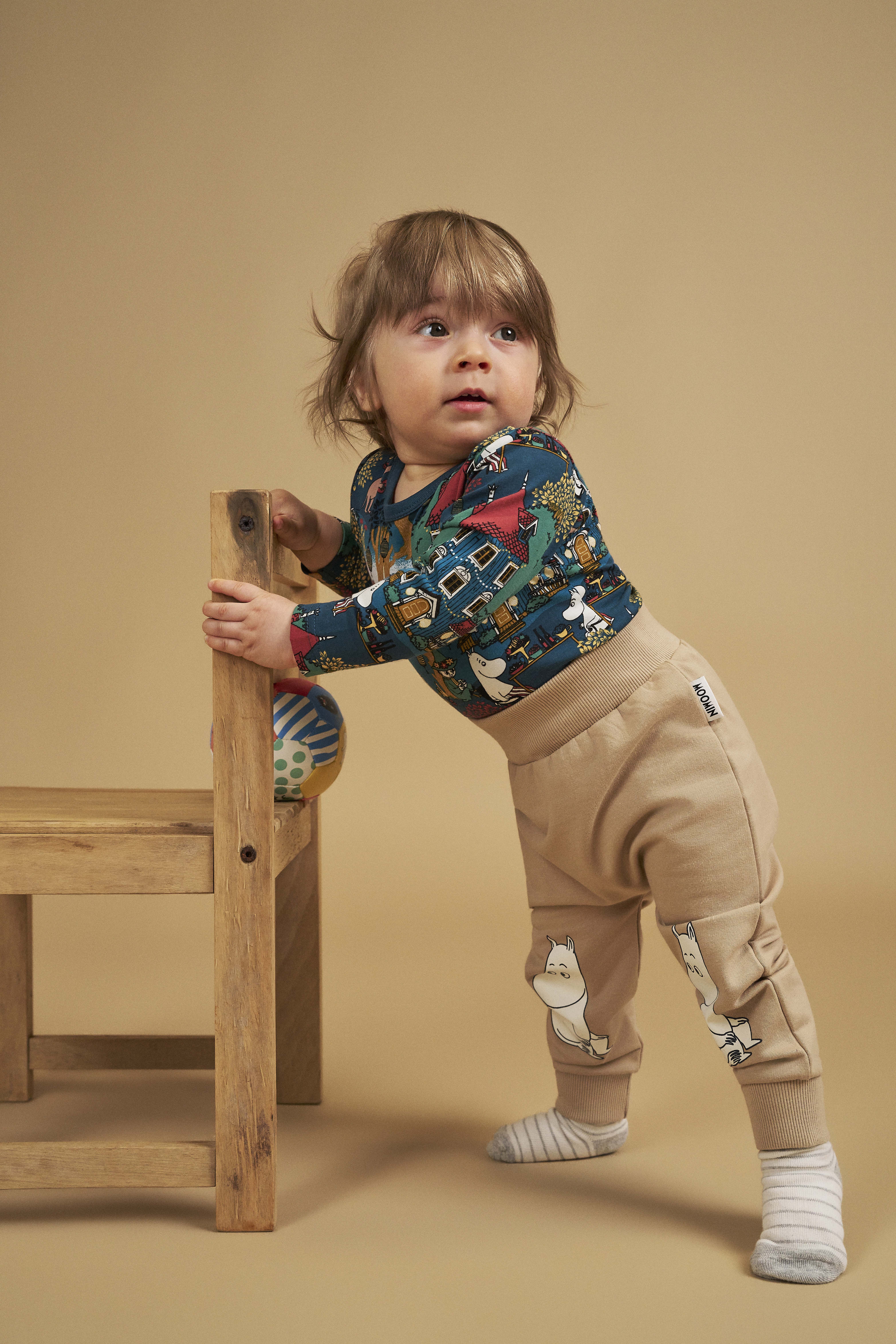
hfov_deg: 32.6
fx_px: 1531
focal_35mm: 41
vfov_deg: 47.4
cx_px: 448
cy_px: 672
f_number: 6.3
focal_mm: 41
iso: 1250
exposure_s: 1/400
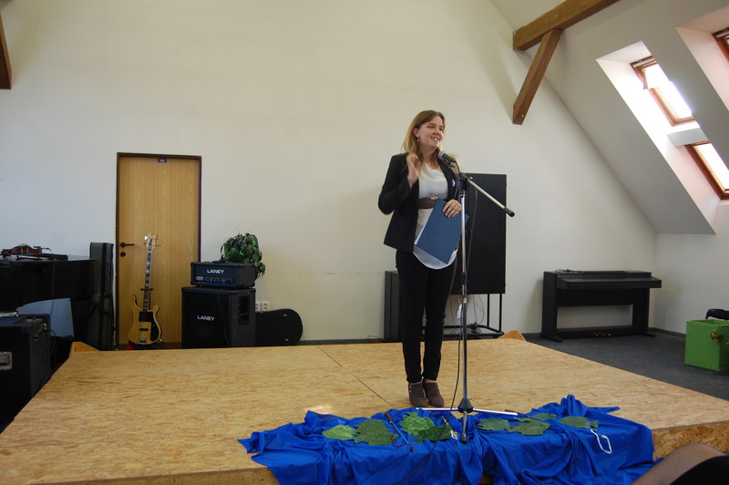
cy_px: 242
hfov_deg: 62.0
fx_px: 607
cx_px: 364
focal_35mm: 30
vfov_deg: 43.5
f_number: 4
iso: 400
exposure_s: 1/60
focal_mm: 20
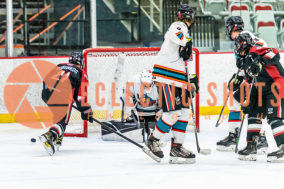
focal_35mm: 254
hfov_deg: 8.1
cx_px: 72
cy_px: 117
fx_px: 2007
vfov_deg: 5.4
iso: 3200
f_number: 2.8
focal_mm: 170
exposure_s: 1/640
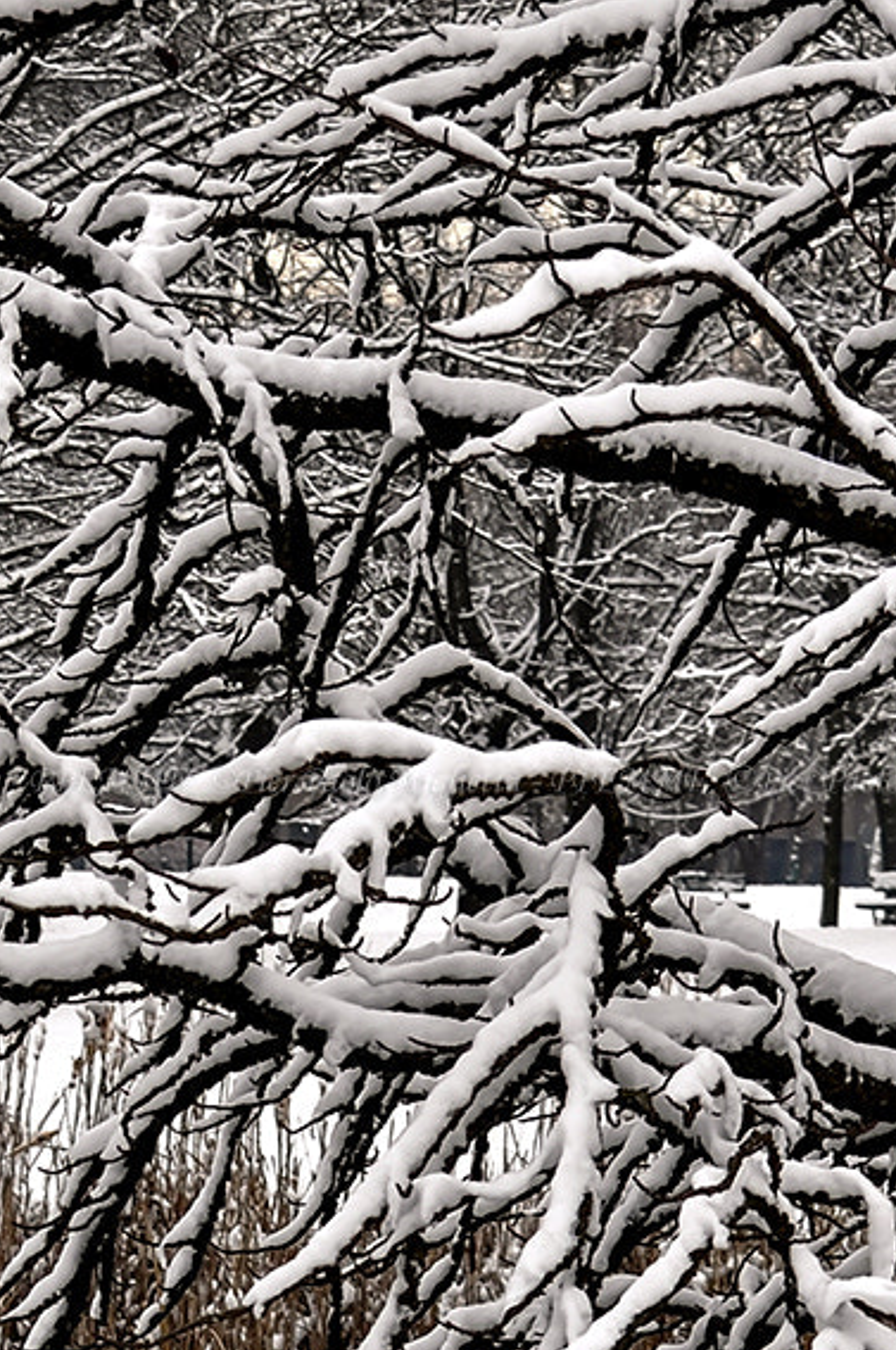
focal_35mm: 245
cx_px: 215
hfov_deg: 5.6
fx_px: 9174
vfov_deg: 8.4
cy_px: 1098
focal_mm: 58
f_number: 5.6
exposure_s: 1/500
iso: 200
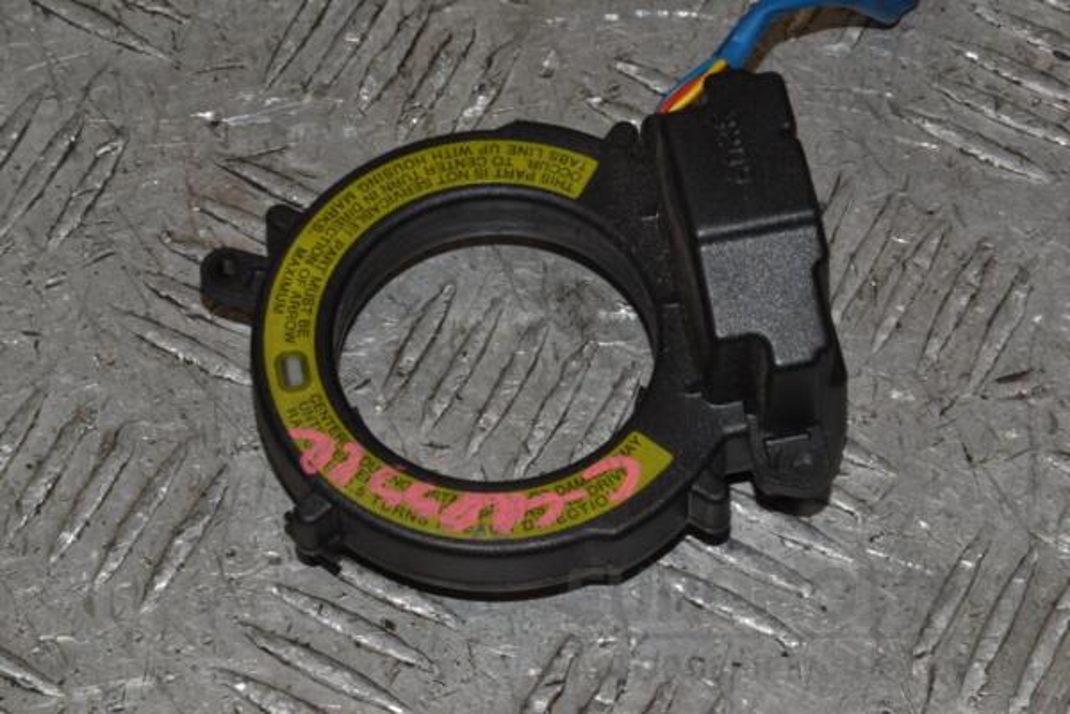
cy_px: 357
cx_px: 535
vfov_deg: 22.6
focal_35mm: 60
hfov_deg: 33.4
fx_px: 1783
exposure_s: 1/60
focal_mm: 40
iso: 800
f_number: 29
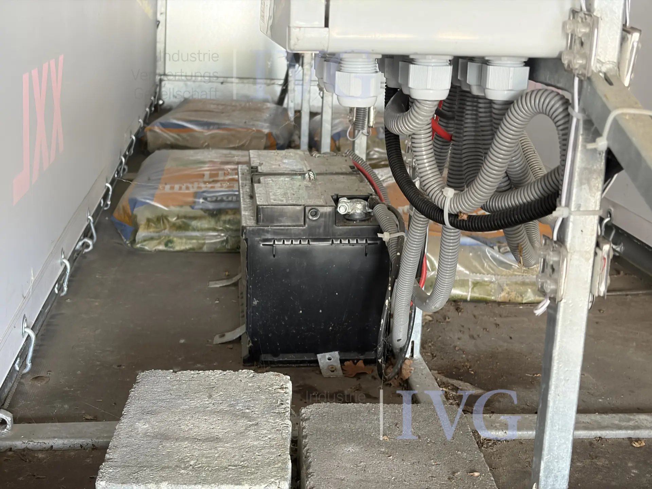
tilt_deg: -15.8
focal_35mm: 52
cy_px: 244
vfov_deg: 28.0
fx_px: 979
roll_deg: -1.4
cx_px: 326
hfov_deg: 36.8
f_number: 1.6
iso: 160
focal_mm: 5.96
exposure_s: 1/53
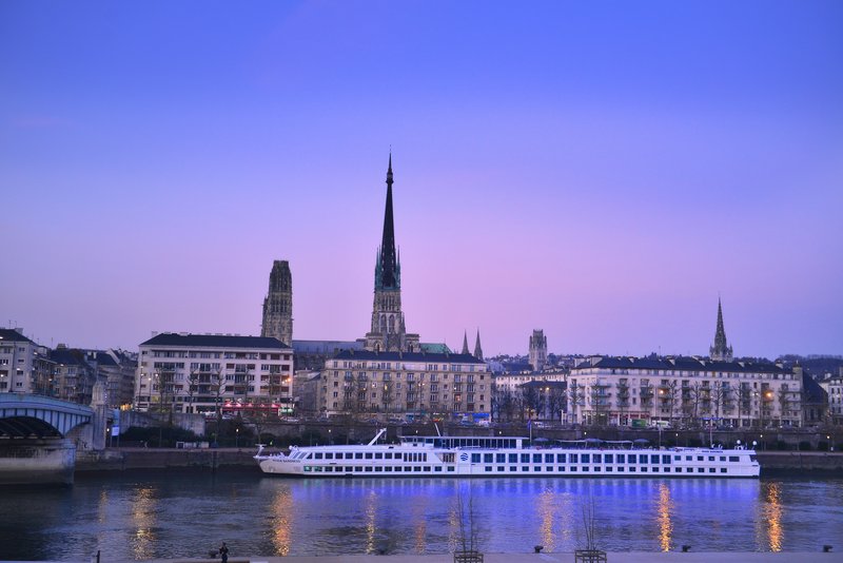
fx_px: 1031
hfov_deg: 44.5
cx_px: 422
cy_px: 282
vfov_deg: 30.5
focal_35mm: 44
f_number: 4
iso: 400
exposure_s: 1/60
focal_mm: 44
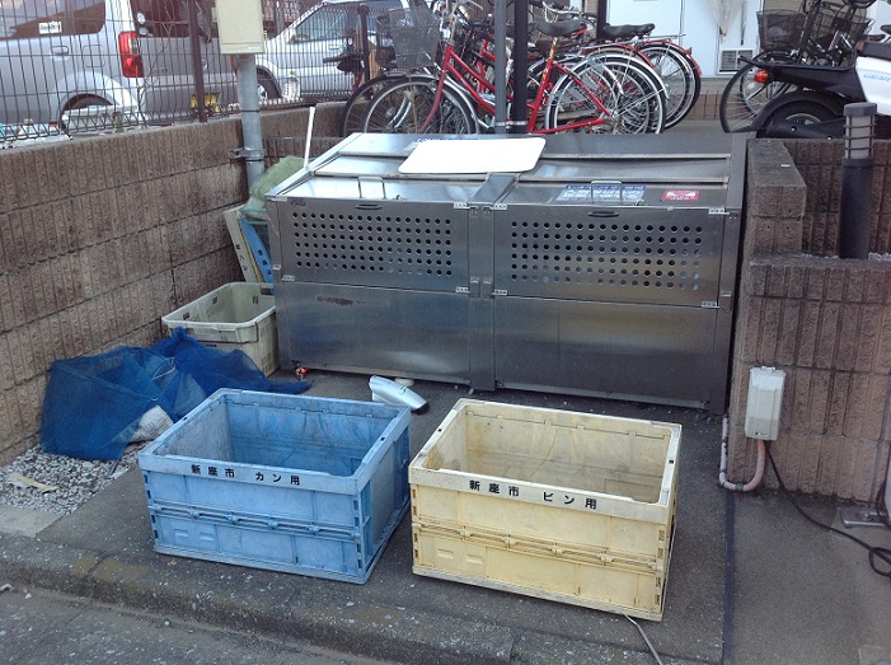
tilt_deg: -18.7
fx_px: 899
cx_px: 446
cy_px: 332
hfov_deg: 52.7
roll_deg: +0.6
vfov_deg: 40.6
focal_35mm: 35
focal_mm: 4.28
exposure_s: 1/120
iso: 80
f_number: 2.4
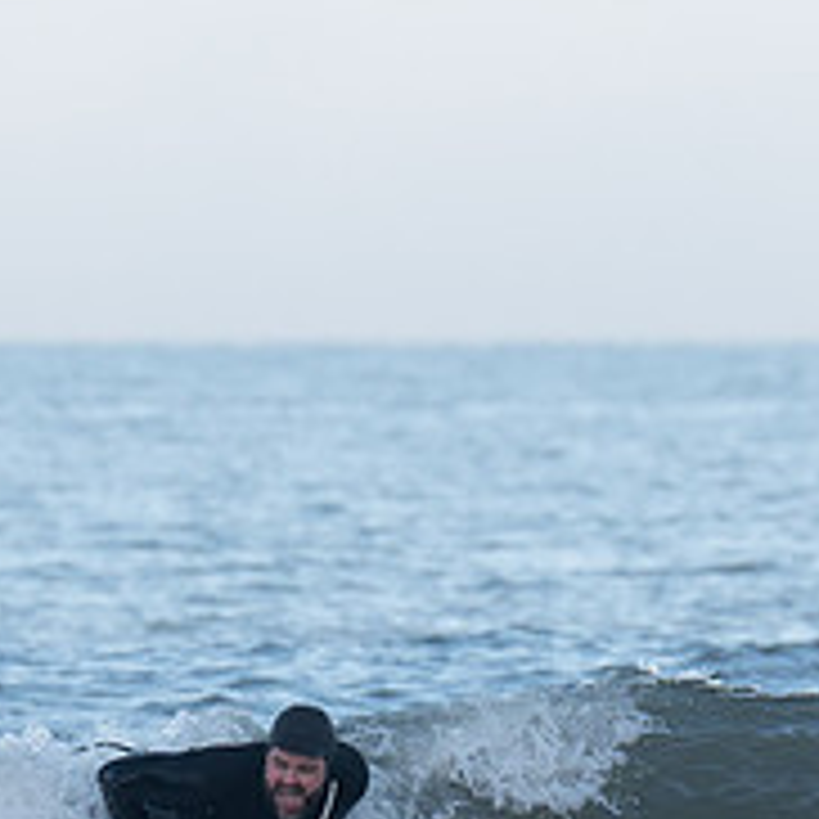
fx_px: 36003
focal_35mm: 1345
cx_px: 402
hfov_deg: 1.3
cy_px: 771
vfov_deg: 1.3
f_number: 4
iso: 250
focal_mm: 200
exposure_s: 1/1000
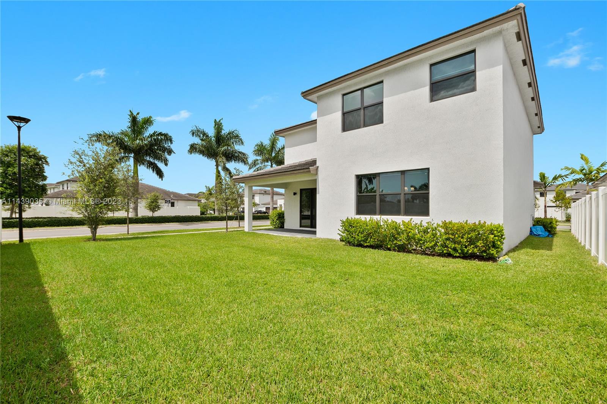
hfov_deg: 100.4
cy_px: 202
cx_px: 304
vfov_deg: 77.3
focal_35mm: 15
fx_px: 253
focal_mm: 10
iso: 200
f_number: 8
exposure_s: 1/640
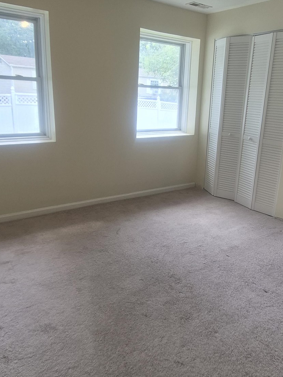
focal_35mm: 27
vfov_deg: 65.3
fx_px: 294
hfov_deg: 51.0
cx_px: 169
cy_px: 182
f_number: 2.2
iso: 50
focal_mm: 1.74
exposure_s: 1/60
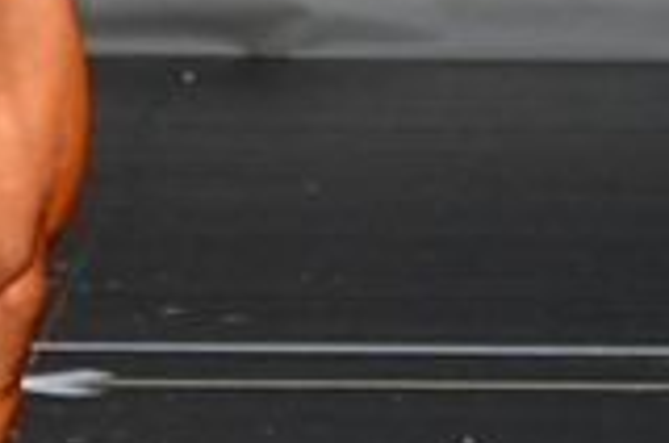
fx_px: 28320
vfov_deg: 0.9
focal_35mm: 1527
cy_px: -192
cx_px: -19
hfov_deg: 1.4
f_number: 5.6
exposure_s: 1/400
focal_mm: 210
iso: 2500
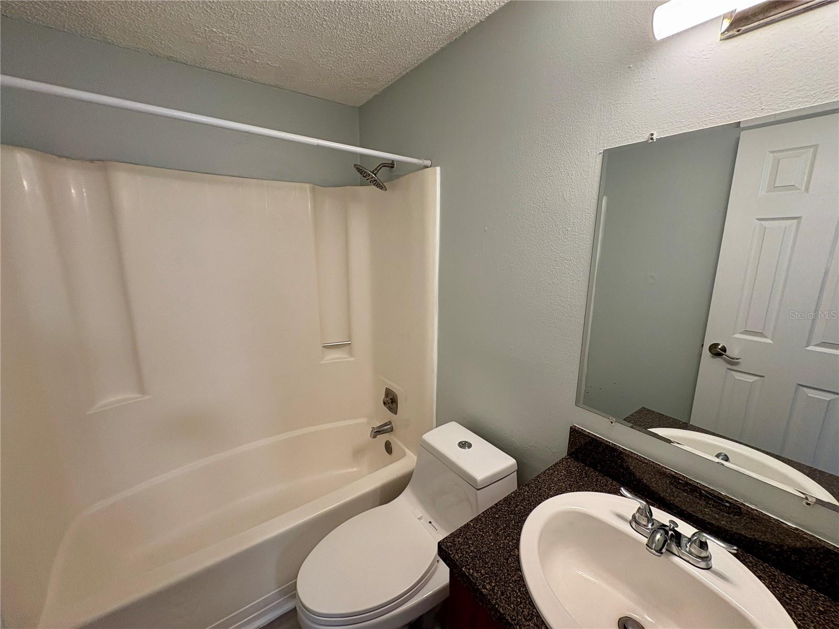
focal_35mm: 14
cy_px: 314
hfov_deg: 102.1
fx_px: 339
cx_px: 420
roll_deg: +0.2
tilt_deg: -12.5
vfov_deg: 85.7
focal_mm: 2.22
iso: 200
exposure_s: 1/60
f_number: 2.2
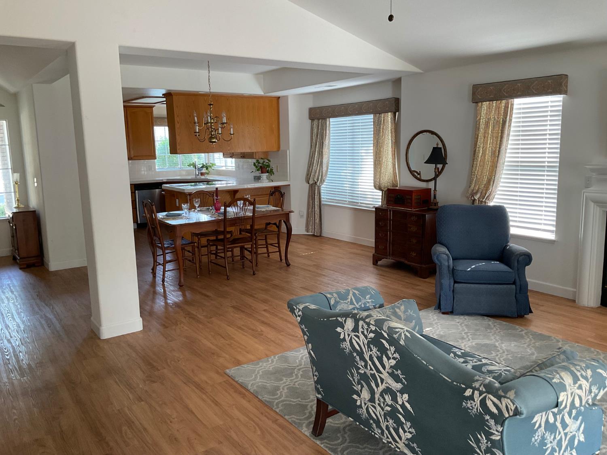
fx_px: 509
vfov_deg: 48.2
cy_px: 228
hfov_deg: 61.7
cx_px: 304
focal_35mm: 29
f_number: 1.8
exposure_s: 1/60
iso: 64
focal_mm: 3
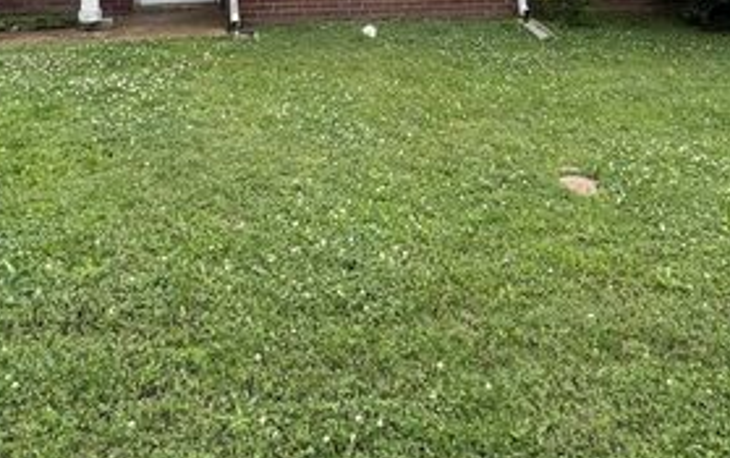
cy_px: -50
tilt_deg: -2.3
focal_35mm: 34
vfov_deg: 32.7
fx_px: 677
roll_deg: +0.6
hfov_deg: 56.4
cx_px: 421
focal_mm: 2.22
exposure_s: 1/371
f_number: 2.2
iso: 40
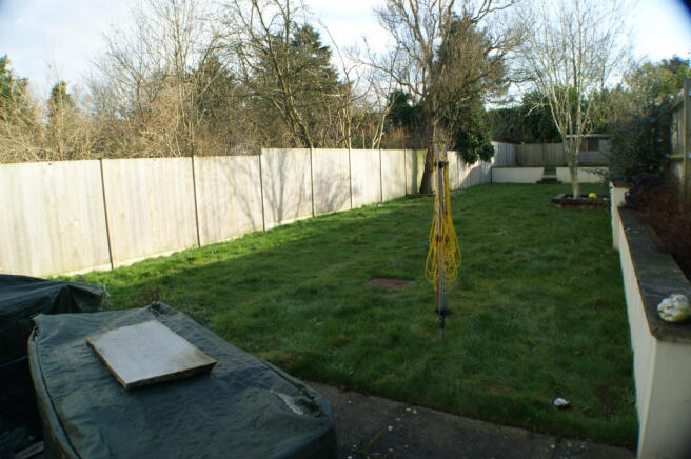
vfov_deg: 43.5
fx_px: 575
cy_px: 230
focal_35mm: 30
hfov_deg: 62.0
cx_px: 346
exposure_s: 1/60
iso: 100
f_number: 7.1
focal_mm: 20
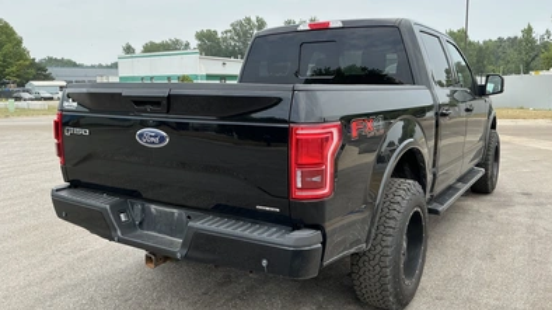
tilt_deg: -7.2
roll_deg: +1.1
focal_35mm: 31
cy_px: 153
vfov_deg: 37.7
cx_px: 277
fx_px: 453
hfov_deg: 62.7
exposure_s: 1/739
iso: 25
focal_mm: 3
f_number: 1.8
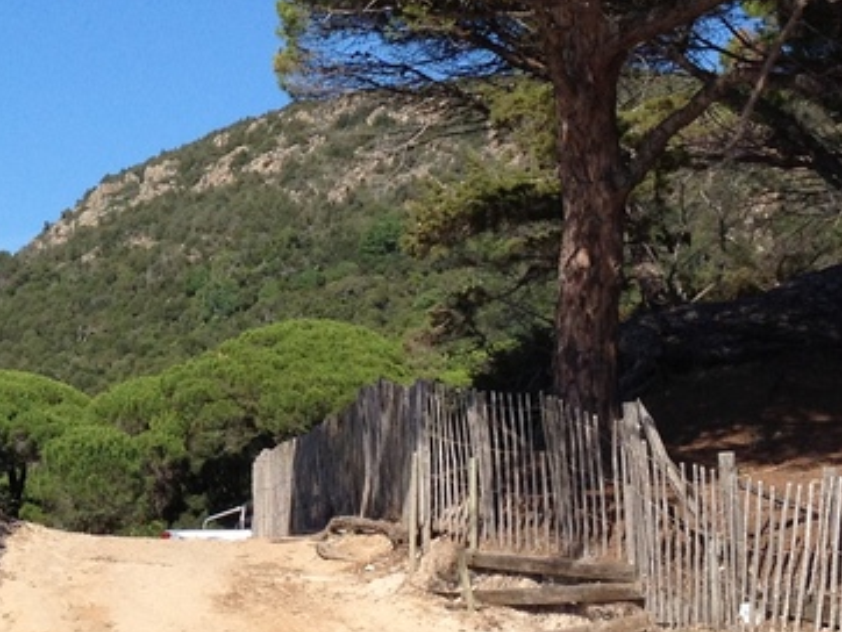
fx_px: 2823
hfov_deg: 16.5
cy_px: 184
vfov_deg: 12.8
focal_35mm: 116
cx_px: -33
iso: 64
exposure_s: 1/1783
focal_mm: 4.28
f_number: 2.4
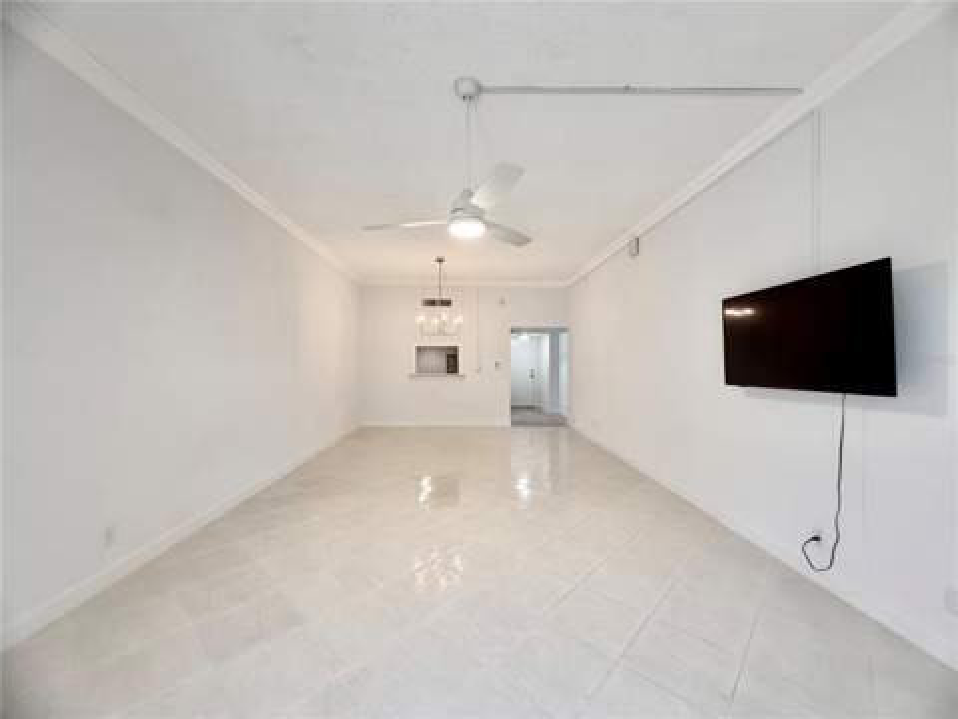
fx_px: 387
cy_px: 360
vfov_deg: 85.7
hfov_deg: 102.1
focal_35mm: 14
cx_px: 479
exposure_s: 1/120
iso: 250
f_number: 2.2
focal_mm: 2.22
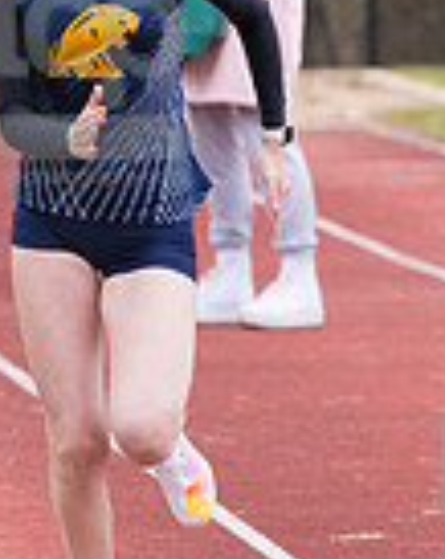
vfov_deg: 2.3
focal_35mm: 855
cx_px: 88
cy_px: 73
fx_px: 14123
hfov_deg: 1.8
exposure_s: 1/2000
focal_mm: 185
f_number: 4.5
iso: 2000
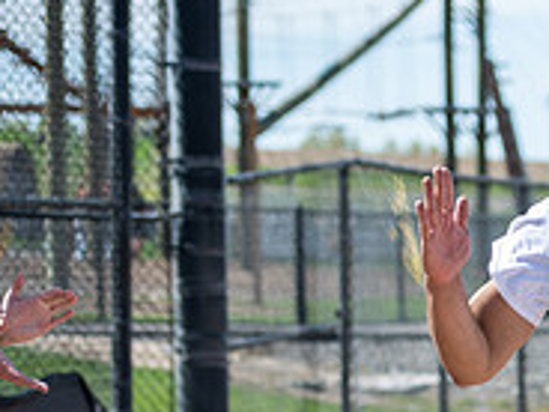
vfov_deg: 5.7
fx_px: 4076
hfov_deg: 7.5
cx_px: 978
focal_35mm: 257
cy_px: 652
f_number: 2.8
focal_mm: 70
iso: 100
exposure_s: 1/2000
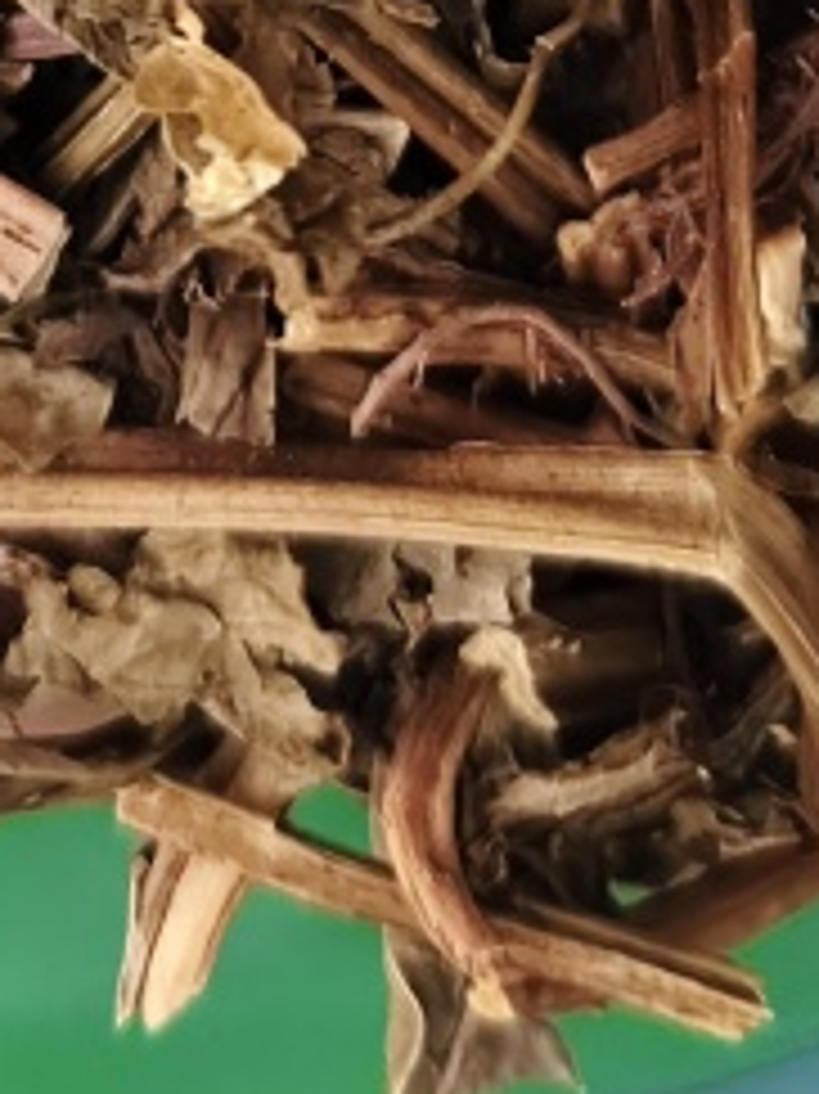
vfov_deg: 16.8
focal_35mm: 101
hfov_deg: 14.6
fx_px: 3189
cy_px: -763
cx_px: 297
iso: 4608
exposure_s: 1/246
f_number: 1.88
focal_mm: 5.56
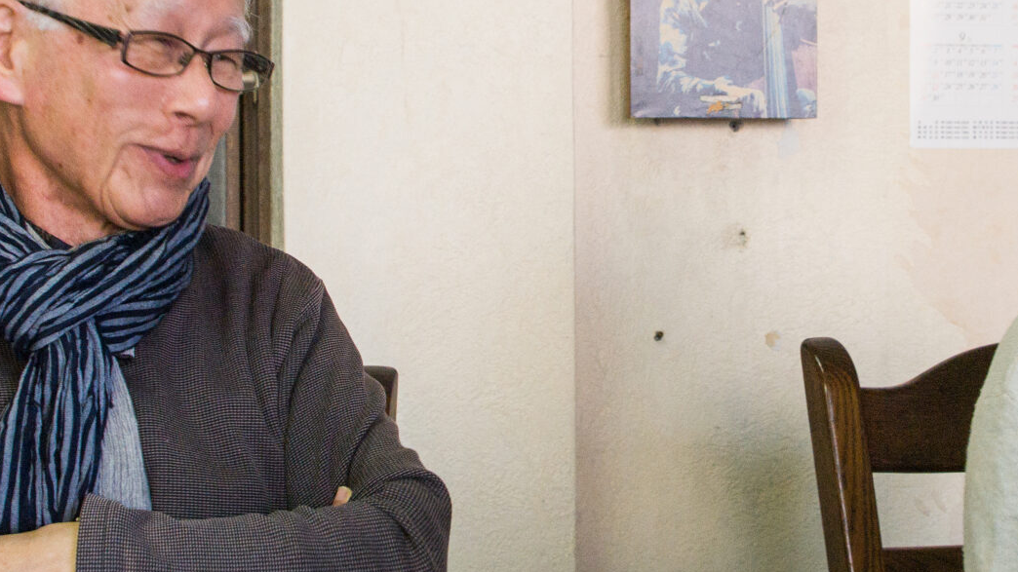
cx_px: 650
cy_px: 206
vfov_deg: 16.1
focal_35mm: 75
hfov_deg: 28.1
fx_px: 2024
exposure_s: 1/60
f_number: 8
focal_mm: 26.25
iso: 1600
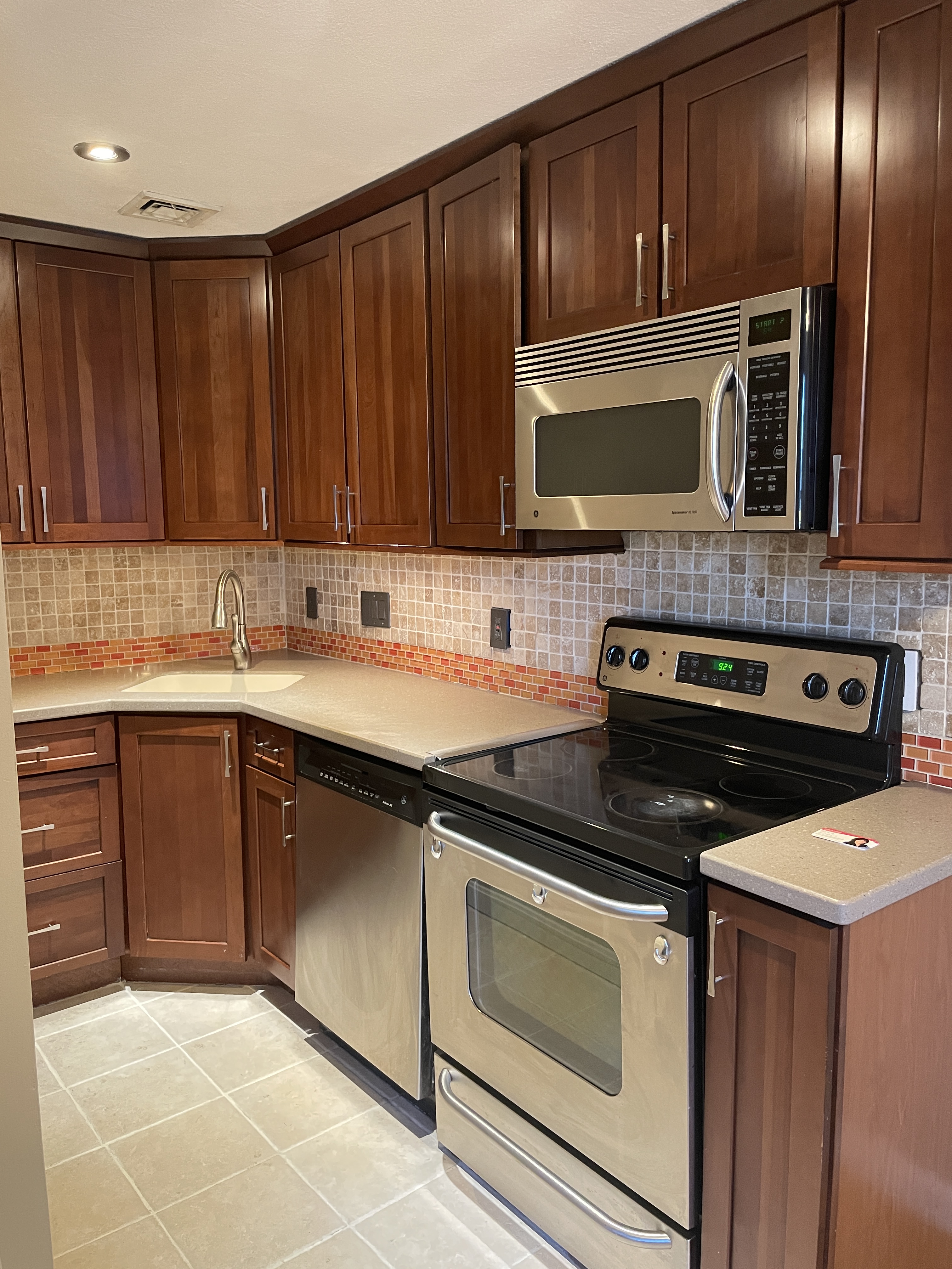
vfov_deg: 67.3
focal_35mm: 26
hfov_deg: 53.1
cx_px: 476
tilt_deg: -7.1
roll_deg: +0.7
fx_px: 953
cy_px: 634
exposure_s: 1/60
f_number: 1.6
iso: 400
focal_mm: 4.2
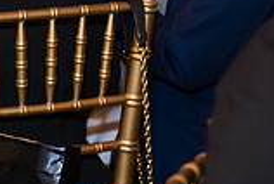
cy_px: 46
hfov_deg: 9.7
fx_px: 1563
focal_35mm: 205
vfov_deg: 6.7
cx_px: -135
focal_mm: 56
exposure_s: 1/100
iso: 3200
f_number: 3.2
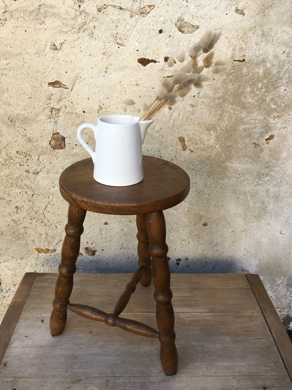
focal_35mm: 29
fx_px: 326
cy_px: 195
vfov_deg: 61.7
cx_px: 146
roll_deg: -1.9
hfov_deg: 48.2
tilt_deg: -26.0
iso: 25
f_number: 2.2
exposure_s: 1/127
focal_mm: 4.15
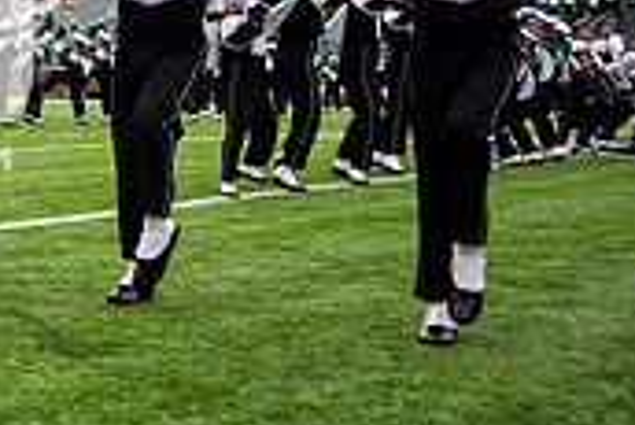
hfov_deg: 21.9
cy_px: 28
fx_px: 1430
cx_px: -244
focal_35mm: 81
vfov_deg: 16.6
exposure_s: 1/500
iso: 160
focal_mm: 24
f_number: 2.8
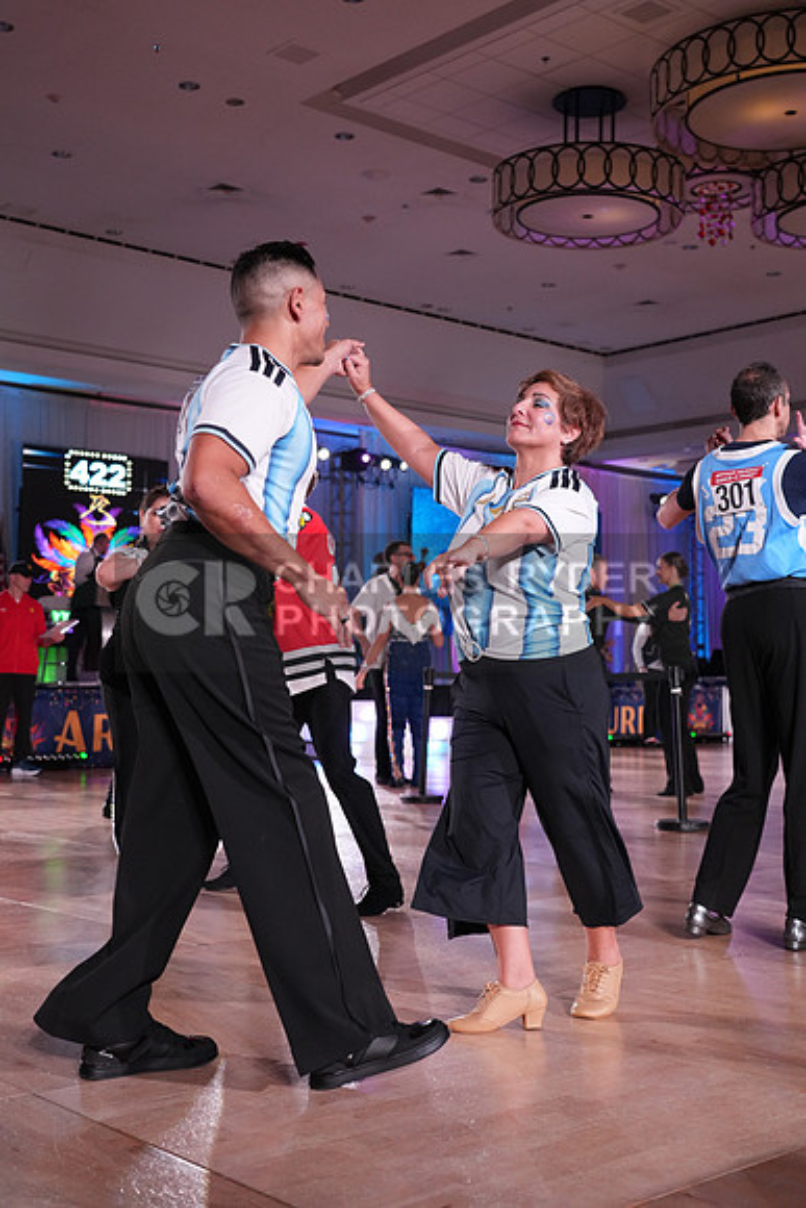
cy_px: 604
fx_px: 1342
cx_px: 403
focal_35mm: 40
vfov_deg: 48.4
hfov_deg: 33.4
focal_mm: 40
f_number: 4
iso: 2500
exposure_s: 1/500
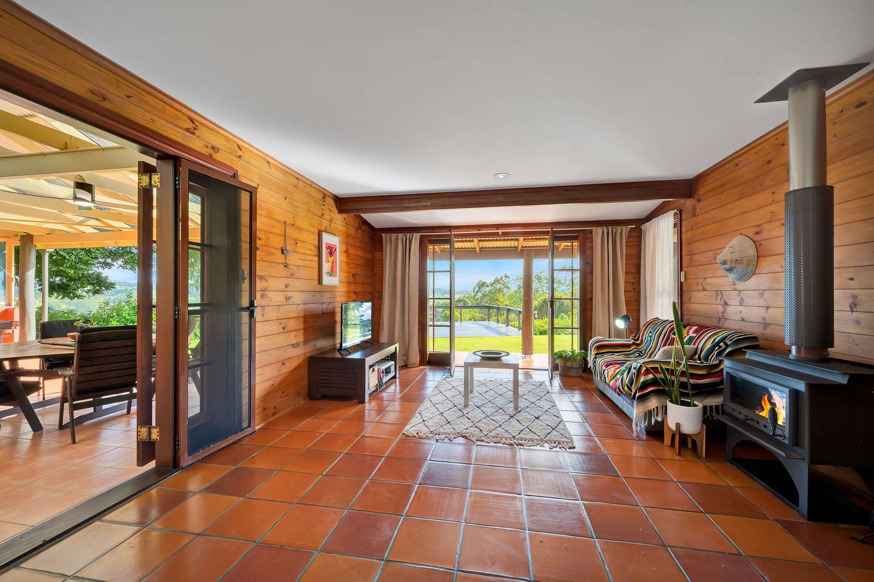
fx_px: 340
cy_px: 291
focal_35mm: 14
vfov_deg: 81.1
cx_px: 437
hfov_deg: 104.3
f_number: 14
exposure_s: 1/80
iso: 400
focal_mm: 14
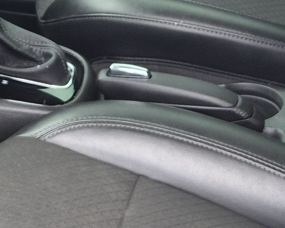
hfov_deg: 13.4
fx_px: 1206
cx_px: 54
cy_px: -195
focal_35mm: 143
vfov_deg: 10.1
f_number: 1.8
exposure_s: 1/180
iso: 32
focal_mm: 5.4
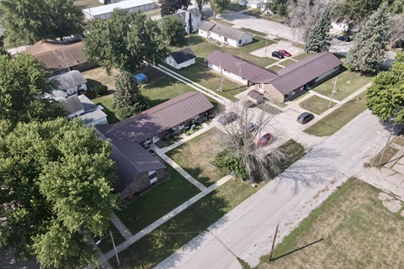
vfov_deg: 49.5
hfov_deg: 69.4
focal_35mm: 26
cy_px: 143
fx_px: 292
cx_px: 210
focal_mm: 4.5
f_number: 2.8
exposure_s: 1/25
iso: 100
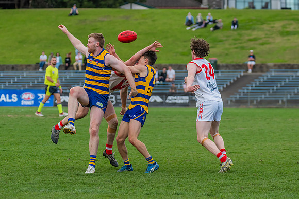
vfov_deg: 5.8
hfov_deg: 8.7
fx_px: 1967
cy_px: 101
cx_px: 125
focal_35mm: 237
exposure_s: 1/1600
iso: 800
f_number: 5.6
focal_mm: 195
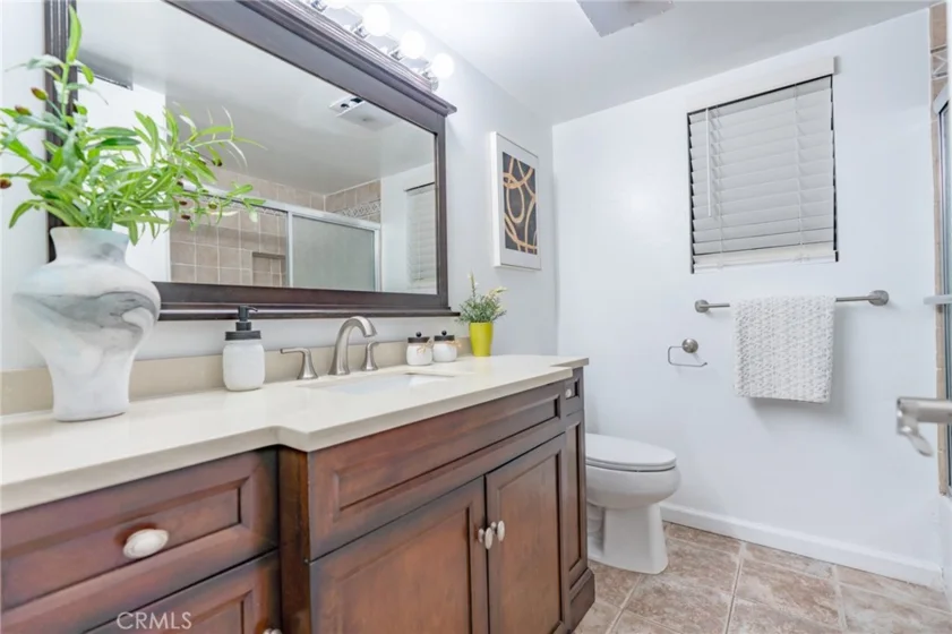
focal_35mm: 16
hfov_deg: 96.8
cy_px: 317
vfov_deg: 73.7
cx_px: 476
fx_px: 423
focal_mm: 16
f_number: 4
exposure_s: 1/50
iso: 125
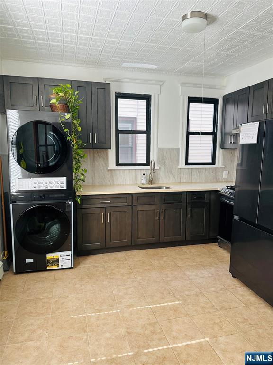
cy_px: 182
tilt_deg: -6.0
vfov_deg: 71.6
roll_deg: -0.2
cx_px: 136
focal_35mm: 24
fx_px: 252
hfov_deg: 56.8
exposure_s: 1/121
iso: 100
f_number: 1.78
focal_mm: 6.86
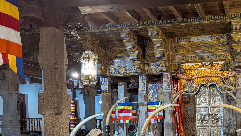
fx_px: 288
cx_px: 200
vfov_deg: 25.6
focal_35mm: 45
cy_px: 124
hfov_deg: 42.9
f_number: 1.85
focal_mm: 6.81
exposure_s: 1/50
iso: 676
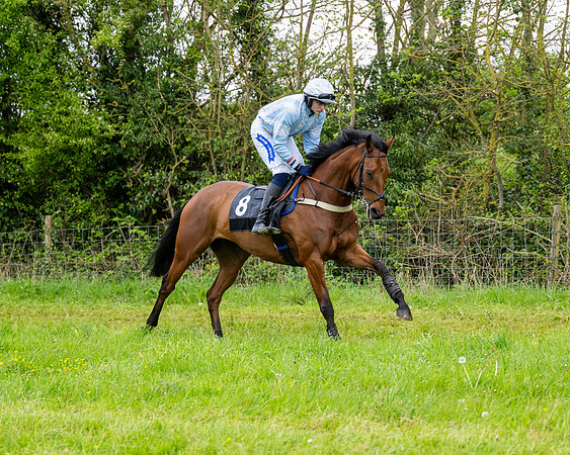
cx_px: 279
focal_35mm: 155
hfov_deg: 12.5
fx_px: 2609
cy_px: 234
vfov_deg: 10.0
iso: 800
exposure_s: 1/1250
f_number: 4
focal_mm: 110
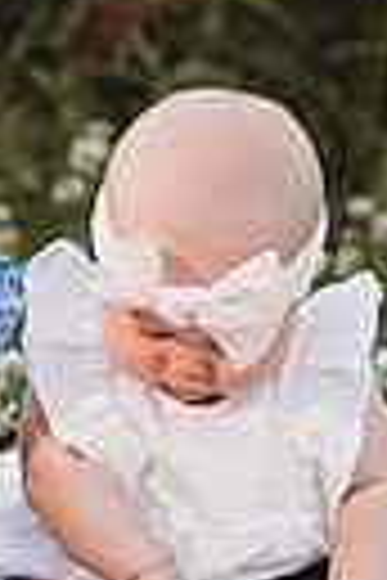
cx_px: -14
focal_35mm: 297
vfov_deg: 6.9
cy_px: 225
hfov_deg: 4.6
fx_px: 4789
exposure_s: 1/200
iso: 100
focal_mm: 85
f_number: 2.8
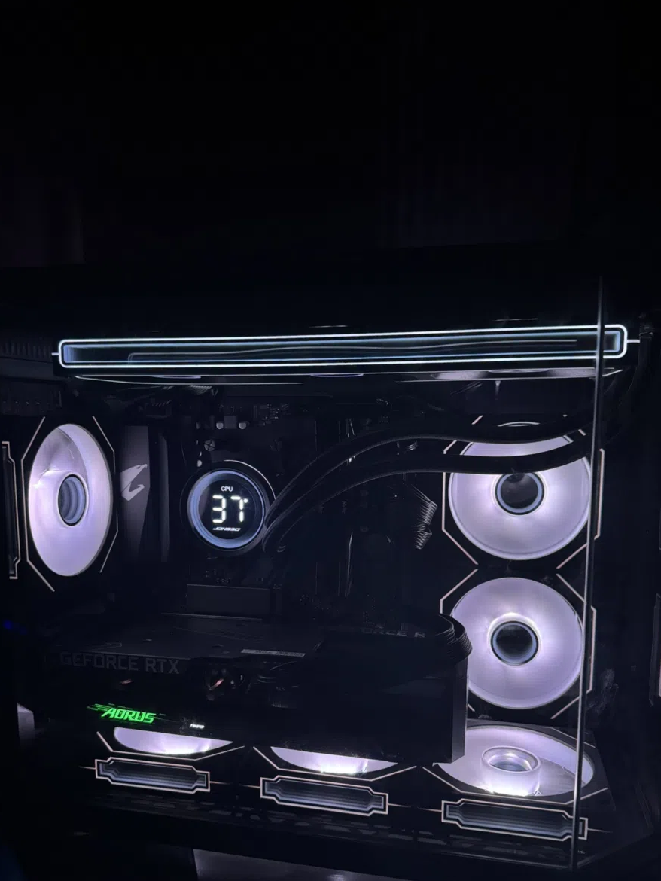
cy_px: 510
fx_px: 713
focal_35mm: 28
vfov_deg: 63.1
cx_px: 315
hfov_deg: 49.7
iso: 1000
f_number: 1.78
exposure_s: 1/30
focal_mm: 6.76
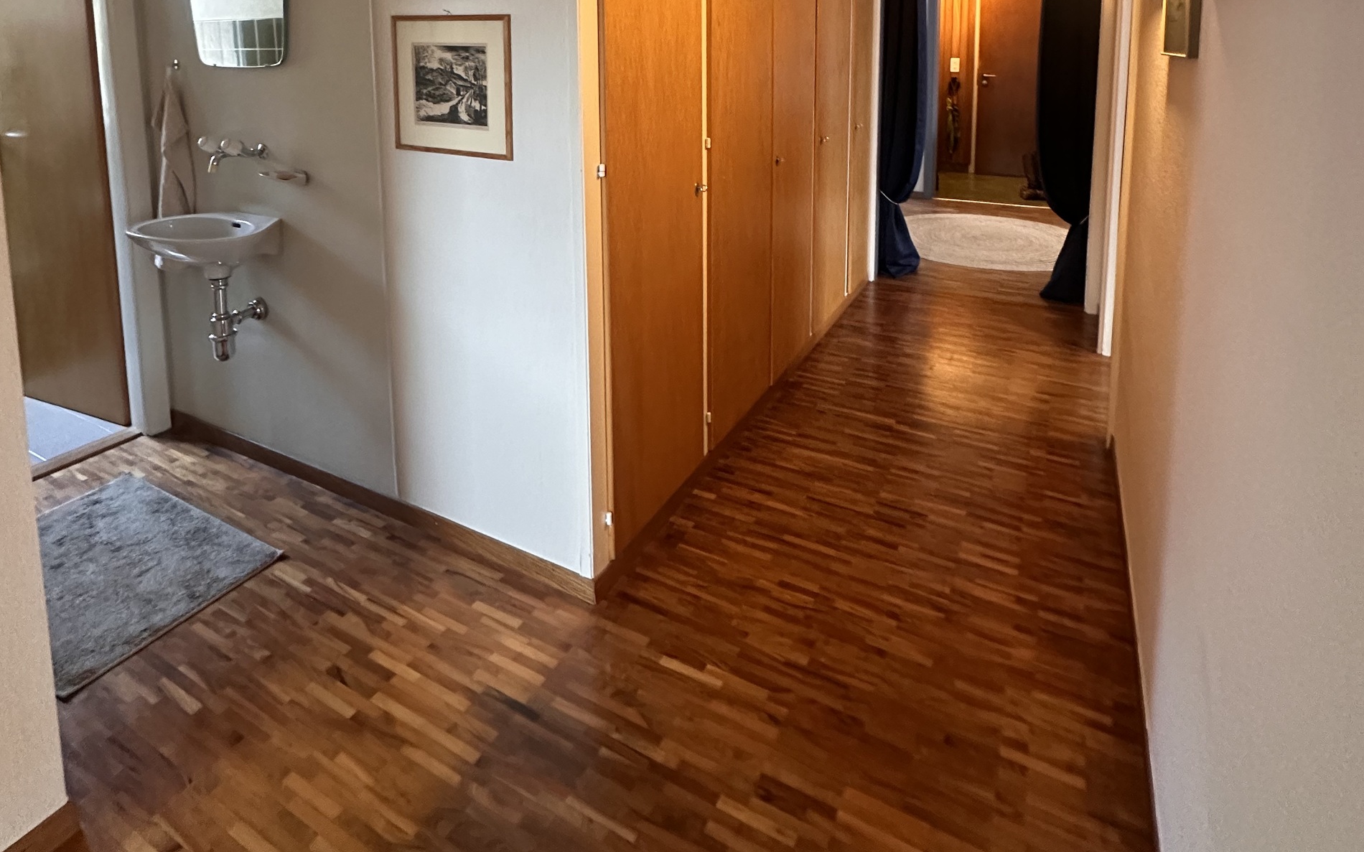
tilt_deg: -6.5
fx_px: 743
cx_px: 678
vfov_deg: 53.9
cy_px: 123
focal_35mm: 20
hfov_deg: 85.1
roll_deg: -0.2
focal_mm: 2.22
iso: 640
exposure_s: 1/60
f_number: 2.2
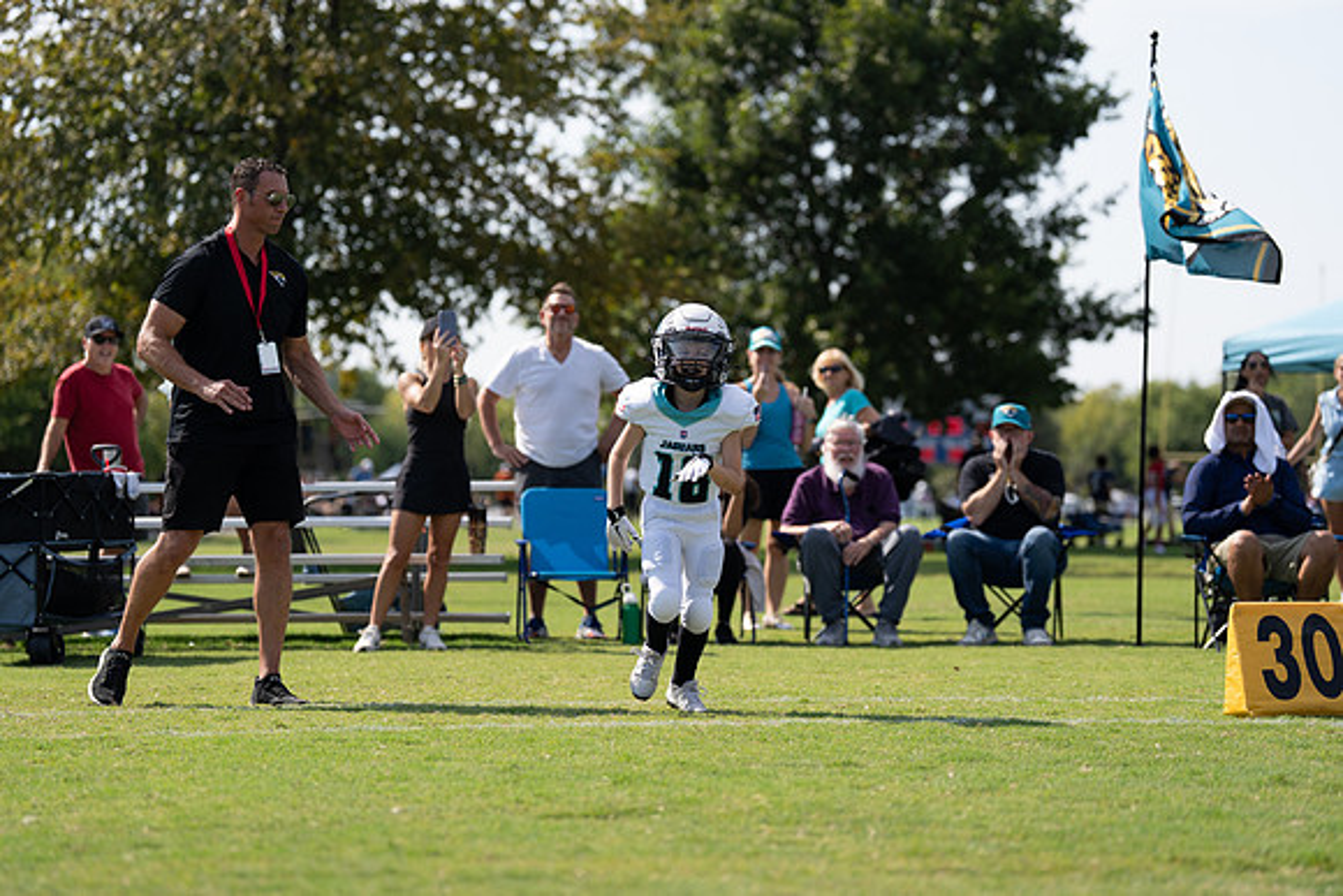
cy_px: 448
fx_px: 3955
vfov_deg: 12.9
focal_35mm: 106
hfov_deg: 19.3
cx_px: 672
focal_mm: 106
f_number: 2.8
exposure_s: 1/2500
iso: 200
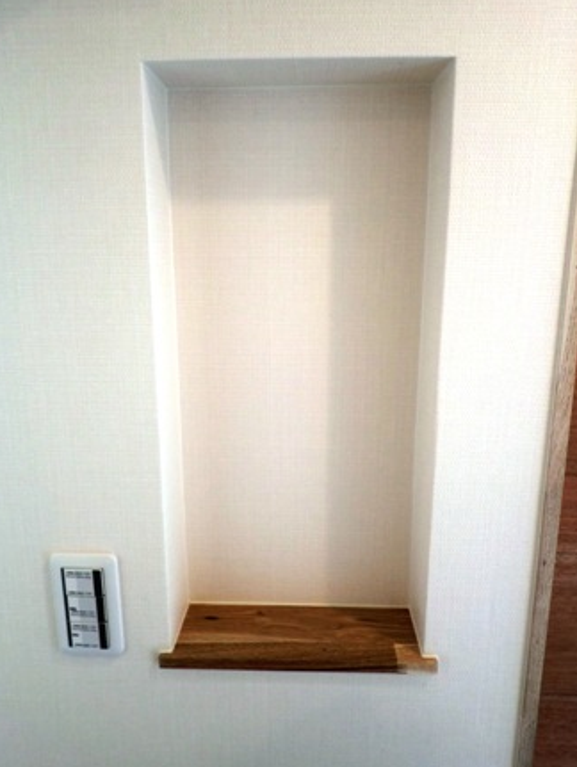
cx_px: 290
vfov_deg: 65.3
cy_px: 381
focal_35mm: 27
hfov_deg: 51.4
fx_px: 599
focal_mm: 4.7
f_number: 2.8
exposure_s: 1/60
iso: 64
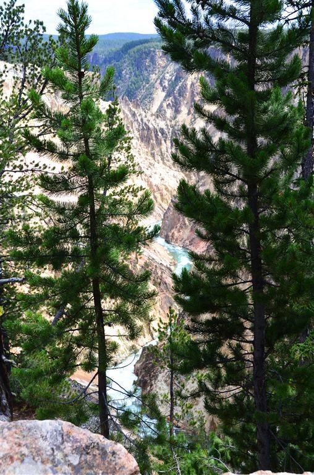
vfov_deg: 42.4
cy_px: 238
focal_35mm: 46
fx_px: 612
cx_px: 157
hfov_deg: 28.8
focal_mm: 31
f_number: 8
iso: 200
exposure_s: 1/250
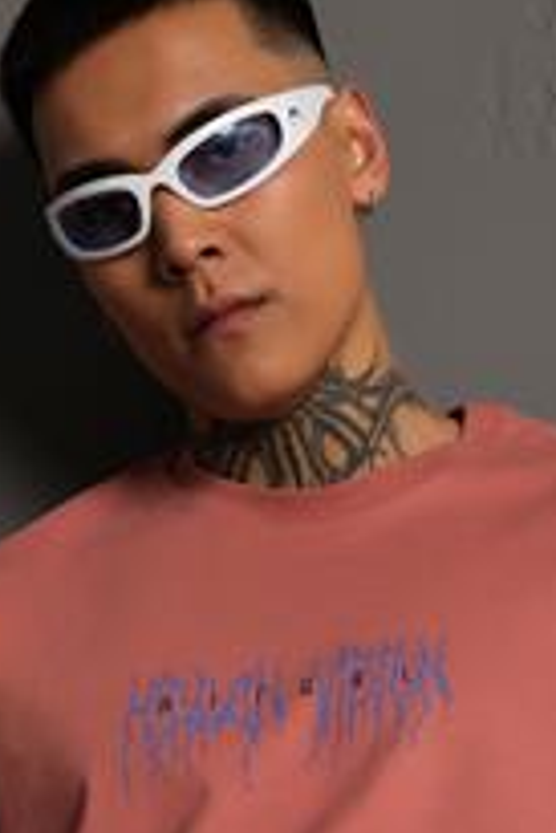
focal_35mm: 94
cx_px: 272
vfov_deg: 21.0
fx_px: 2174
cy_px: 827
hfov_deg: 14.6
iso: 160
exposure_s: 1/160
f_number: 5
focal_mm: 22.3
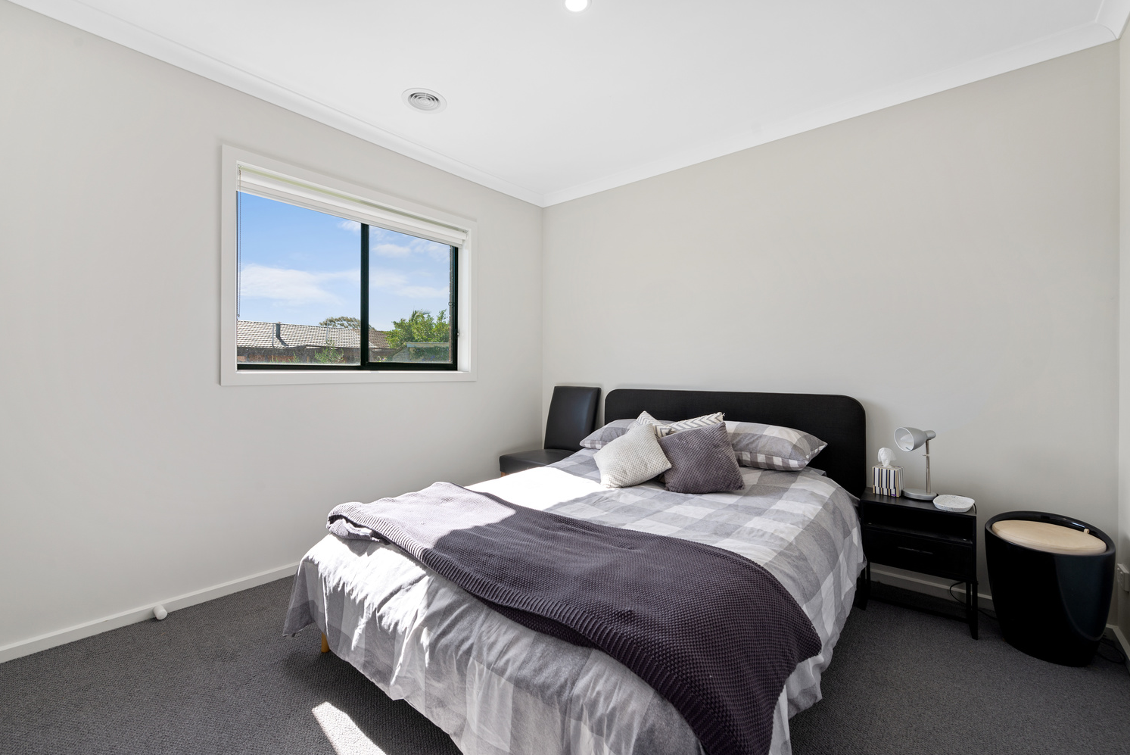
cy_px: 379
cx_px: 555
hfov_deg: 100.4
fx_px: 471
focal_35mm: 15
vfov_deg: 77.4
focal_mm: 14
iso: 125
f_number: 8
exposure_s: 1/20
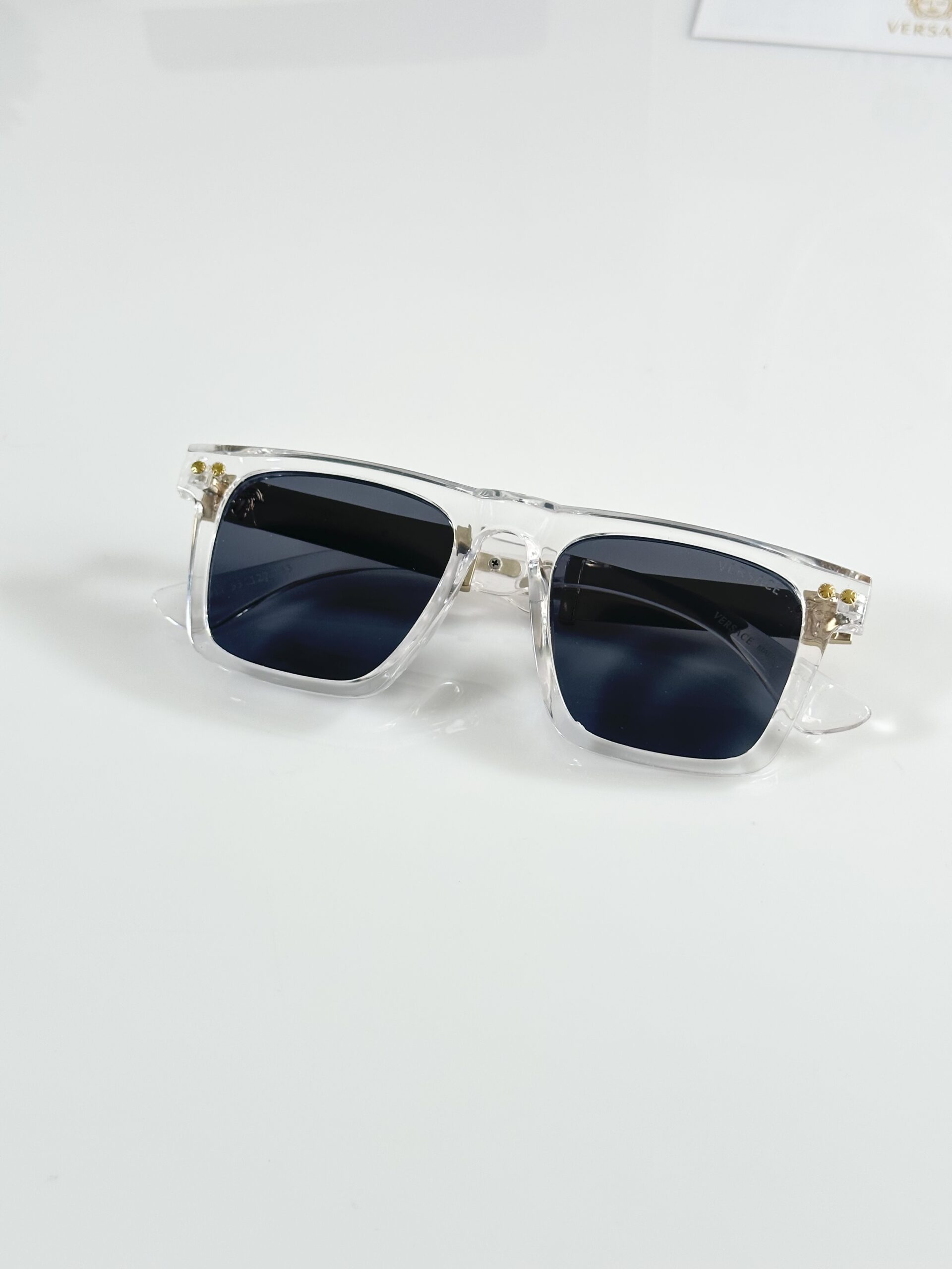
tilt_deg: -44.6
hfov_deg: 30.3
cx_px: 476
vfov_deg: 39.7
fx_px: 1760
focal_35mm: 48
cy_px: 634
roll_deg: +2.2
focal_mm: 6.86
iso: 80
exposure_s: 1/121
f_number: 1.78
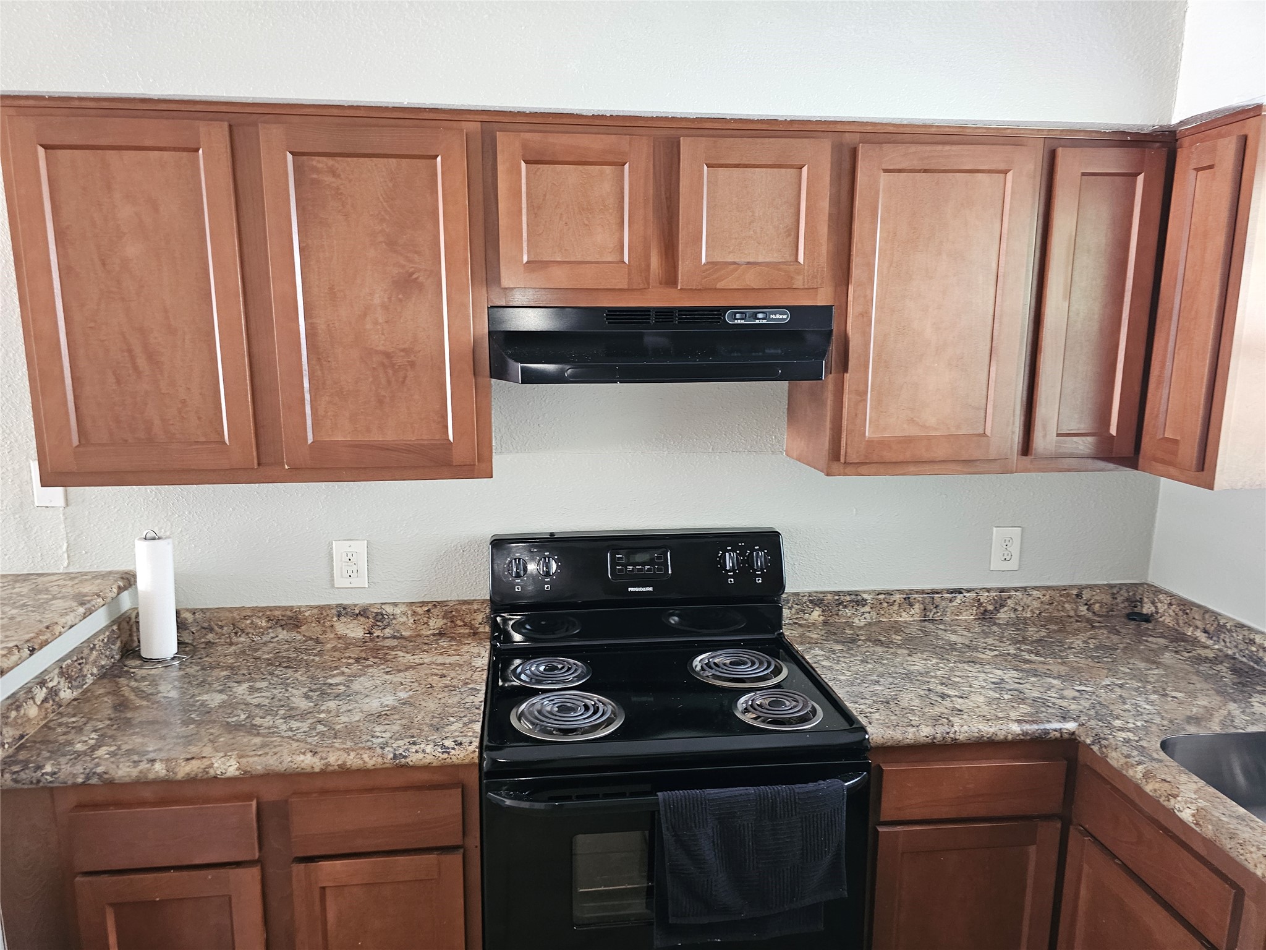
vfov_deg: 58.9
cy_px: 475
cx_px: 633
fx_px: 841
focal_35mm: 23
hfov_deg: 73.9
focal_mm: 6.3
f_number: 1.7
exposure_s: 1/9.99
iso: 160
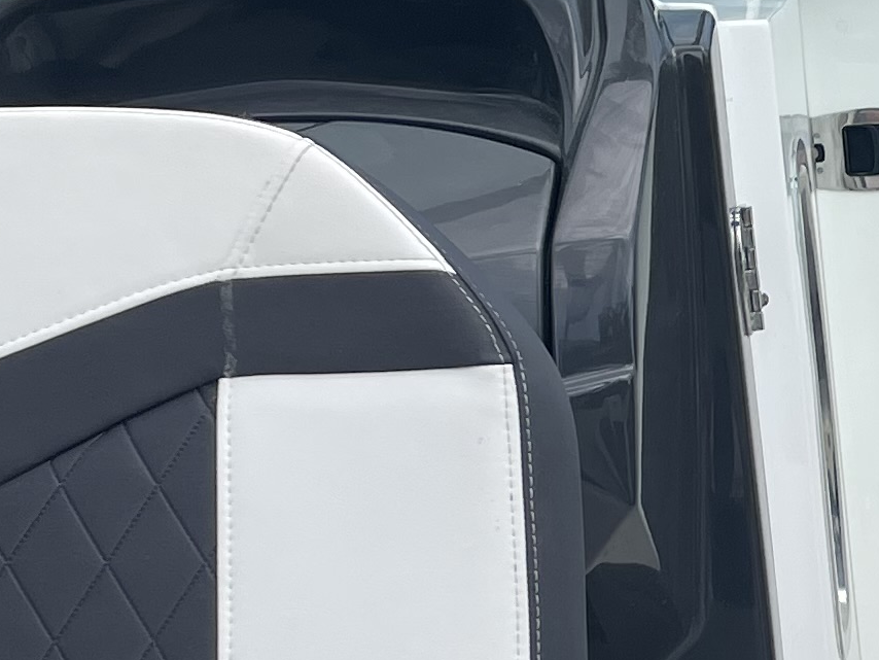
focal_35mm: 118
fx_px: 2997
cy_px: 444
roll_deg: -0.1
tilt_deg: -7.0
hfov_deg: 15.6
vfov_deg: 12.5
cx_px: 1236
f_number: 1.6
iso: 32
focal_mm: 5.1
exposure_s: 1/2717
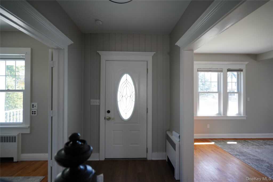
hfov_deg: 96.7
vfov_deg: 73.8
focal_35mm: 16
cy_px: 91
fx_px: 121
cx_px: 136
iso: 250
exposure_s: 1/60
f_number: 4
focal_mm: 16
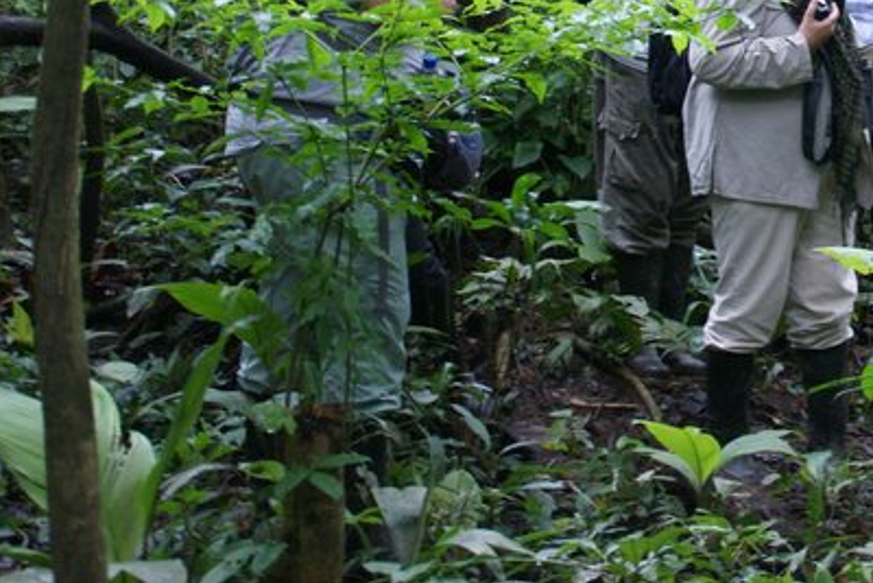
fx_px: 1965
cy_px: -44
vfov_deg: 16.4
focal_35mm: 81
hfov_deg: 24.2
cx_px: 818
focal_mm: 24
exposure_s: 1/10
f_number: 3.5
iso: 400
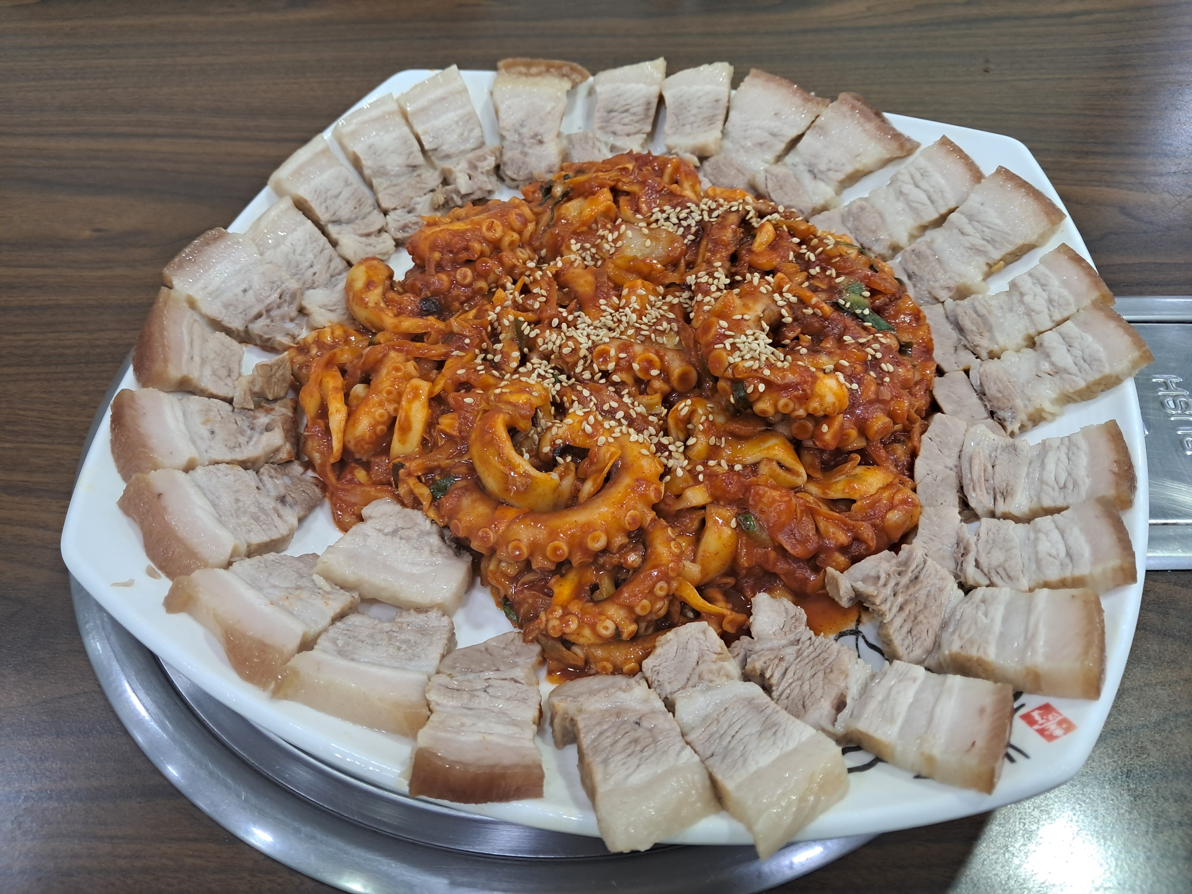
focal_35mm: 27
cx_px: 596
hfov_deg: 65.3
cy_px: 447
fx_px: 930
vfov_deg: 51.4
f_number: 1.8
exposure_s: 1/50
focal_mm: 4
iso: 320
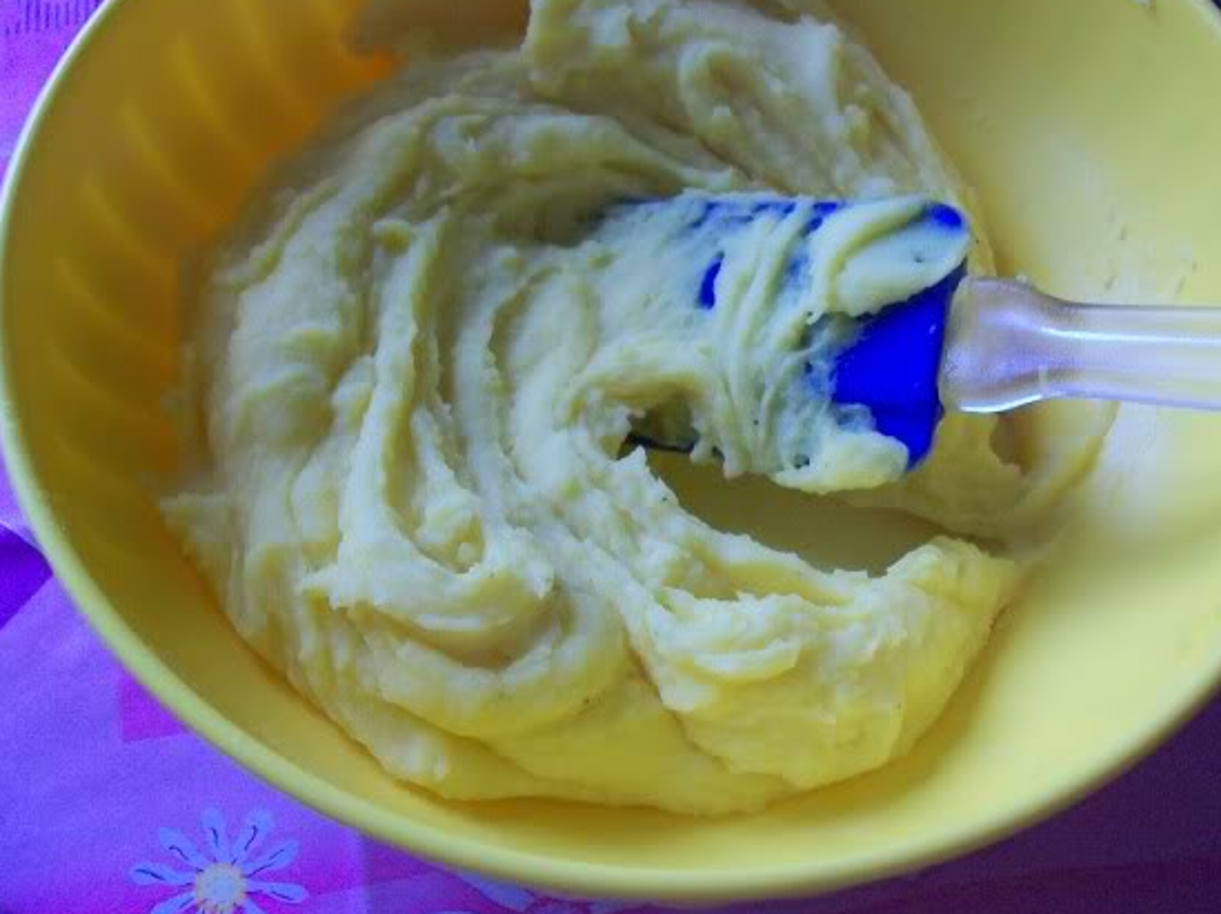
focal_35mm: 42
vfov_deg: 34.3
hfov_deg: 44.8
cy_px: 400
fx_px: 1480
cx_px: 623
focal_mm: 6
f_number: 2.7
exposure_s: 1/15
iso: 160
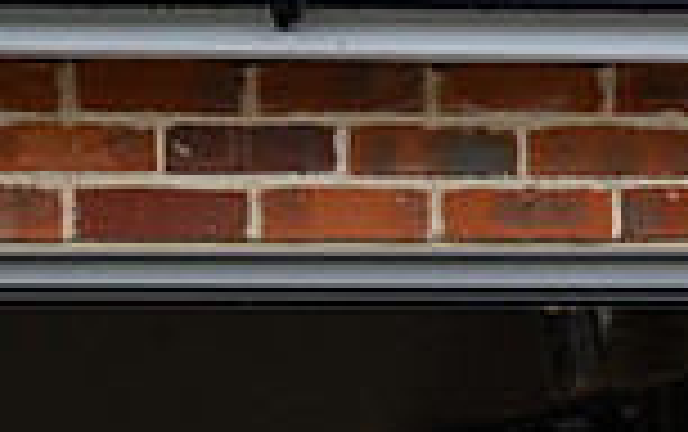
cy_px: 819
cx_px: 1176
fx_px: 6044
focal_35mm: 322
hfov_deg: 6.4
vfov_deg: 4.1
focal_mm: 70
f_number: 5
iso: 200
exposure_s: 1/400
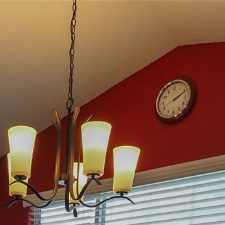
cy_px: 387
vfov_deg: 20.3
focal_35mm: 65
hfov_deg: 25.5
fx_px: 478
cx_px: 15
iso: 400
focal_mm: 8
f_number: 7.1
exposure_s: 1/60
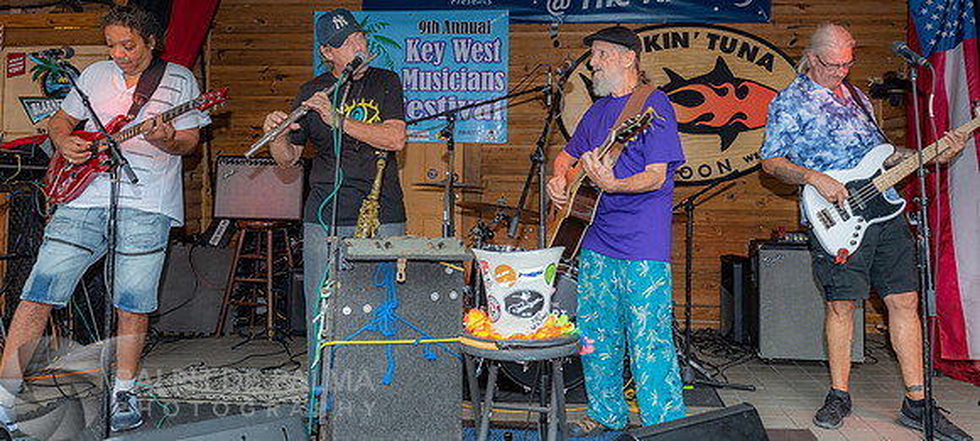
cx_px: 541
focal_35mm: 29
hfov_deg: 67.5
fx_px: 731
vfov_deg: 33.2
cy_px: 140
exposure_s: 1/160
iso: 400
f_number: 5.6
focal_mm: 24
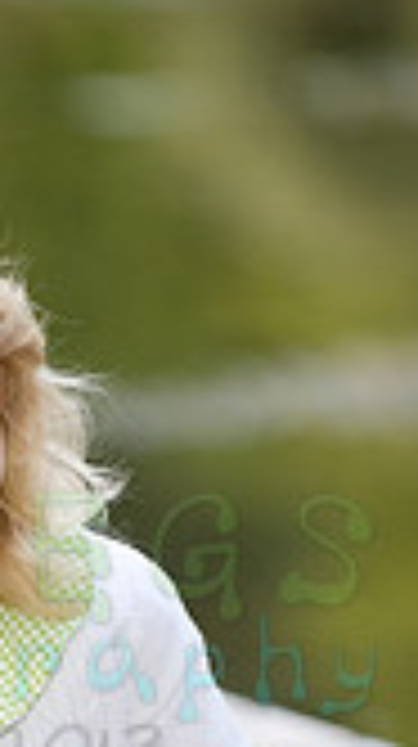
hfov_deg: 2.7
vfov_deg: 4.9
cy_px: 639
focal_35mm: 441
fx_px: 8716
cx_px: -79
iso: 640
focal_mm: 155
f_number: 2.8
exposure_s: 1/250
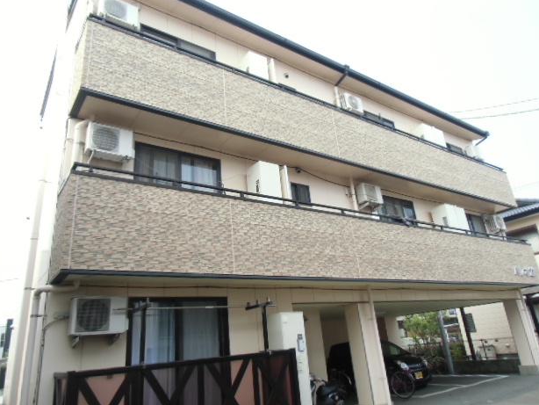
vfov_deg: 54.9
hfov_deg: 69.4
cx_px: 269
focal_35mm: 25
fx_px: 389
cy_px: 195
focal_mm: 4.24
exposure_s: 1/160
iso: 64
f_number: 3
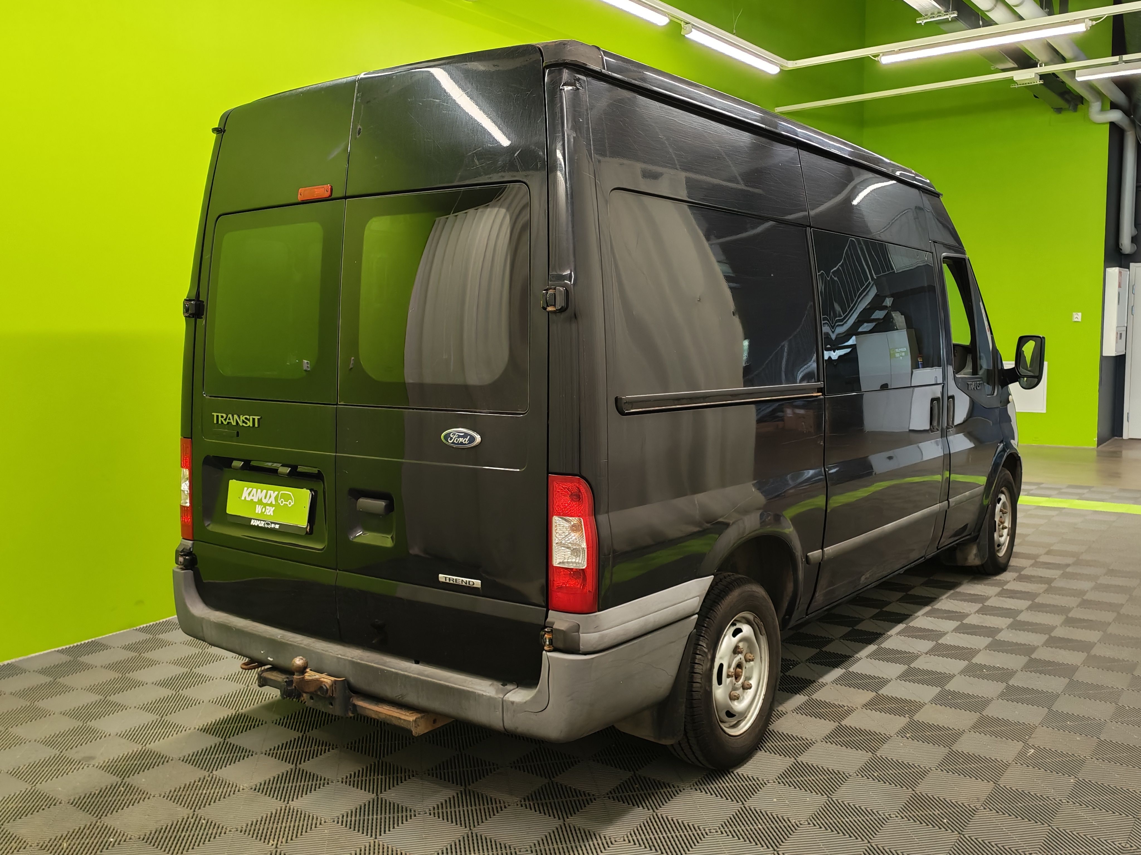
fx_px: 1055
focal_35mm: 32
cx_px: 570
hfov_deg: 56.8
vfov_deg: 44.2
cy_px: 428
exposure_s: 1/100
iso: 640
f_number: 1.9
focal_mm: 6.12
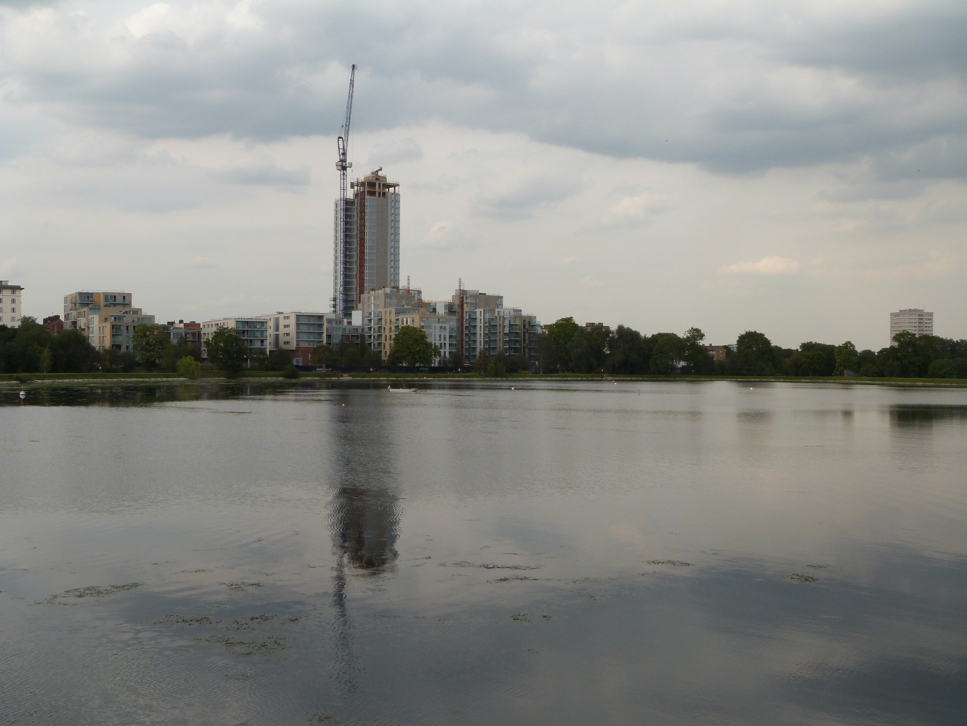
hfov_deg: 42.9
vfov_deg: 32.9
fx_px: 1229
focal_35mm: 44
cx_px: 484
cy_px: 363
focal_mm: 7.9
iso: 100
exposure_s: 1/250
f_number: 5
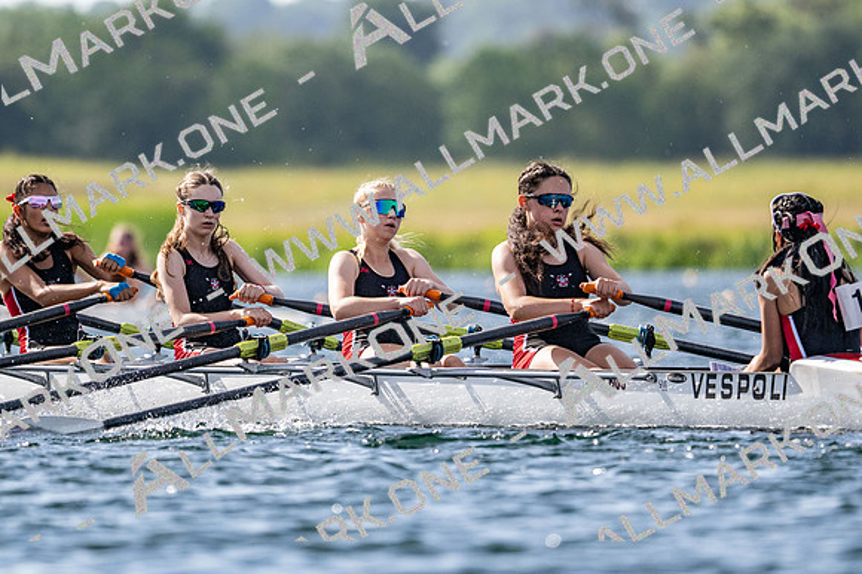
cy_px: 287
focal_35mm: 600
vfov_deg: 2.3
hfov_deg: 3.4
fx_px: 14358
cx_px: 431
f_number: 4.5
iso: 250
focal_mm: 400
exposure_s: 1/2500
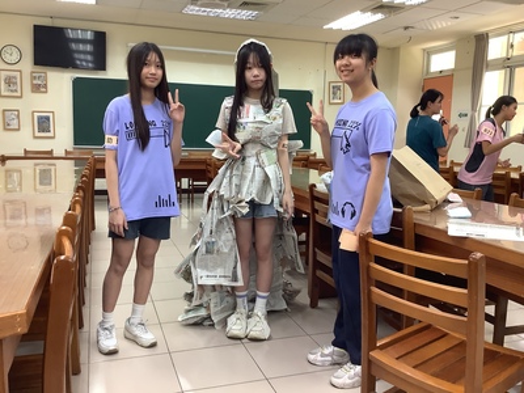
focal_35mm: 31
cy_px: 196
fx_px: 469
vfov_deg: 45.4
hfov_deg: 58.4
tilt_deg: -8.1
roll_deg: -2.5
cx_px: 262
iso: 125
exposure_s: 1/60
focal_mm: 3.3
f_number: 2.4
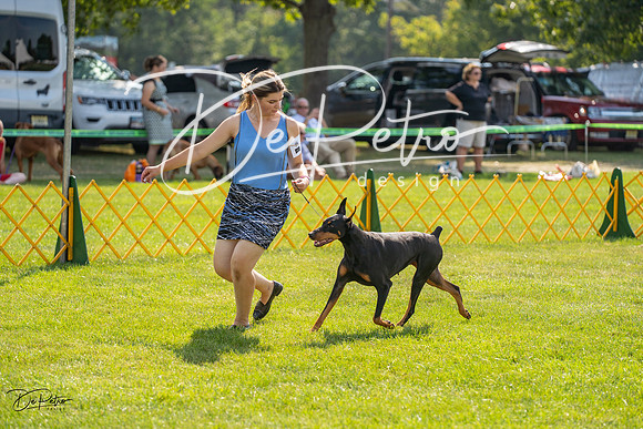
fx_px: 2626
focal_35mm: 147
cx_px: 322
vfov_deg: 9.3
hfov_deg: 14.0
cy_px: 214
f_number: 3.5
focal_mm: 147
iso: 200
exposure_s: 1/1600
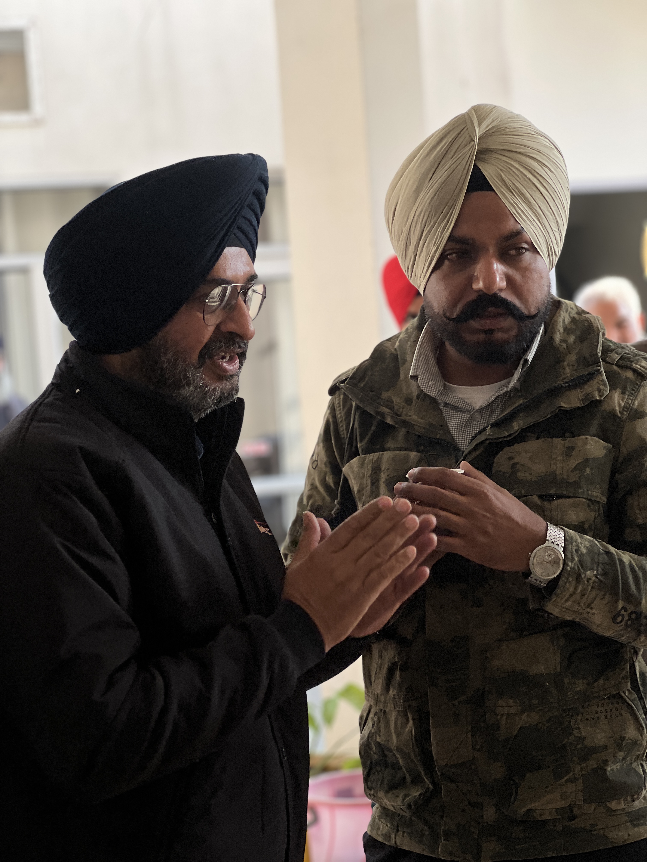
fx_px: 1919
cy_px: 431
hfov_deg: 19.1
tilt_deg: -0.6
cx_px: 324
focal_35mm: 77
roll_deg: +4.0
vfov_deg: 25.3
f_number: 2.8
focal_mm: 9
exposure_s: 1/121
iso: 40
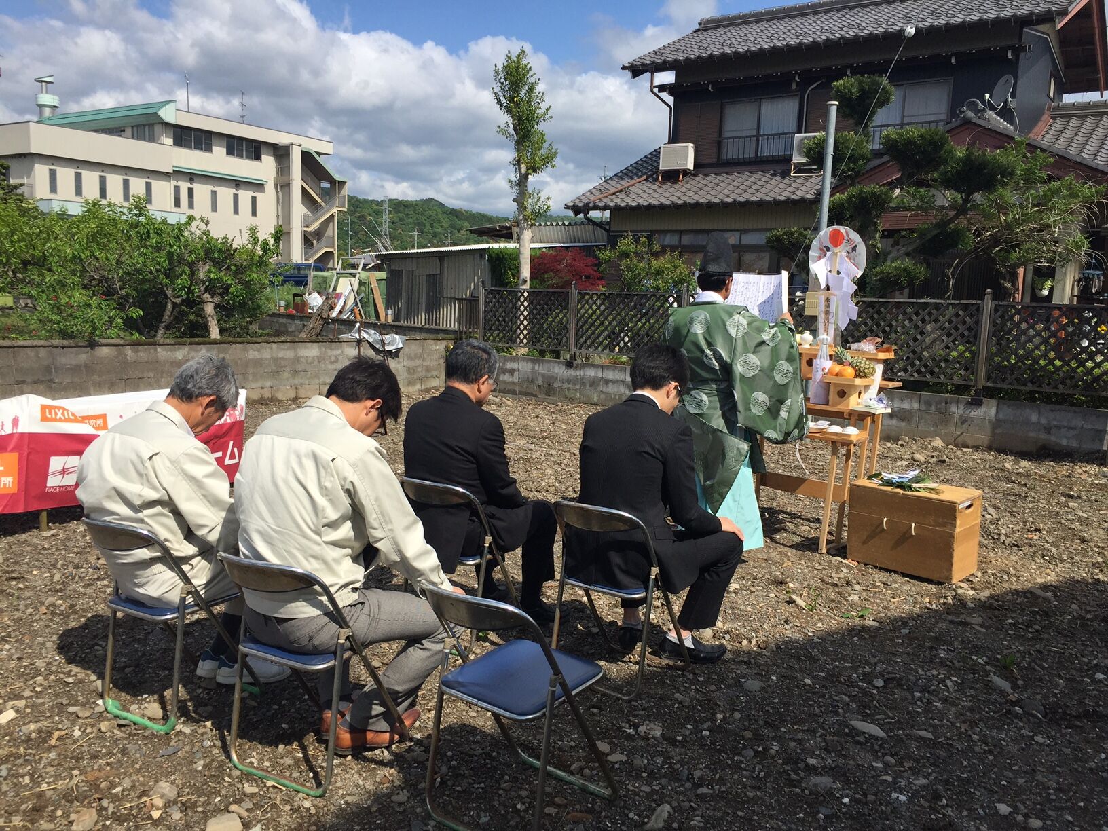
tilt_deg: -7.4
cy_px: 416
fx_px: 928
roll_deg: -2.7
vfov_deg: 48.2
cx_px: 554
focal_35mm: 29
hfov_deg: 61.7
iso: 32
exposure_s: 1/2475
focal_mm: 4.15
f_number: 2.2
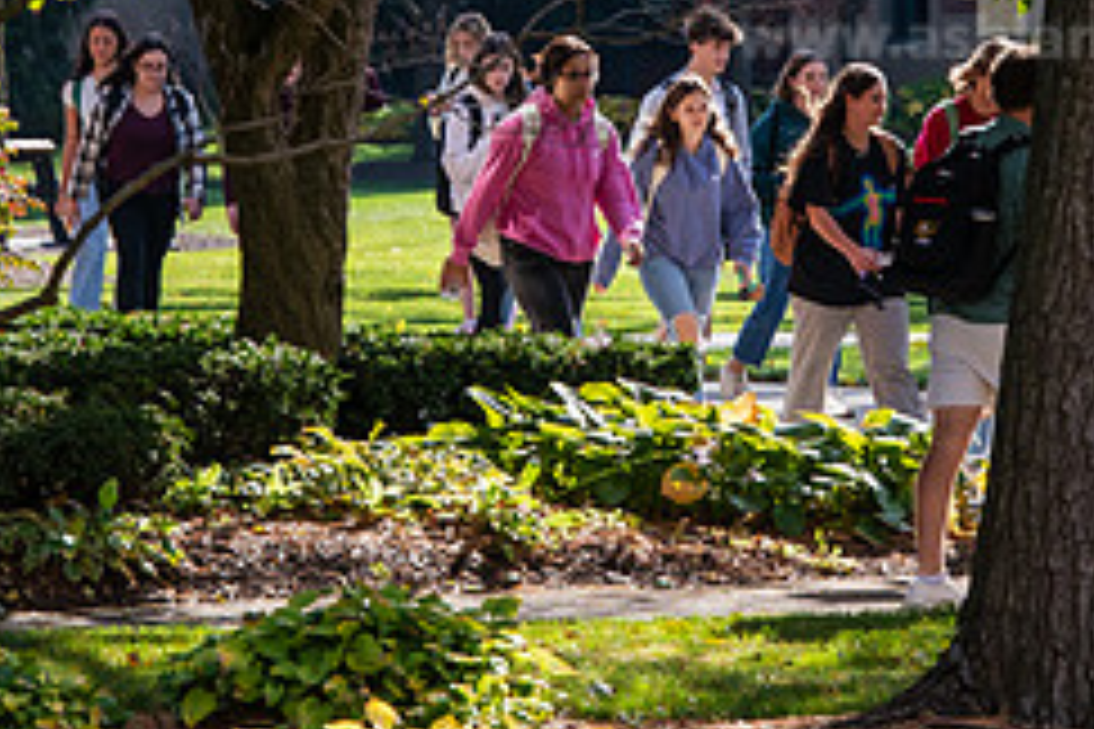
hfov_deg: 4.9
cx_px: 531
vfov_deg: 3.3
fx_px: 12671
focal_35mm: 417
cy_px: 133
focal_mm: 175
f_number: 8
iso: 400
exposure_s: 1/320
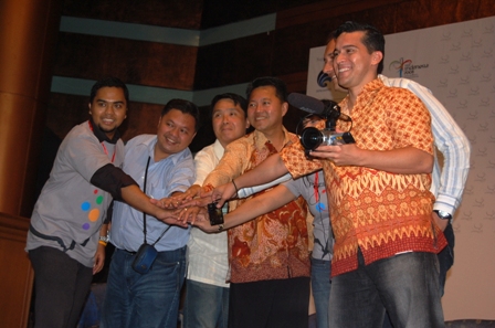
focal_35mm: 68
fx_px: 926
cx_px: 248
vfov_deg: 20.1
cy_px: 164
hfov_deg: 29.9
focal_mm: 45
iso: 200
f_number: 5.3
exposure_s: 1/60
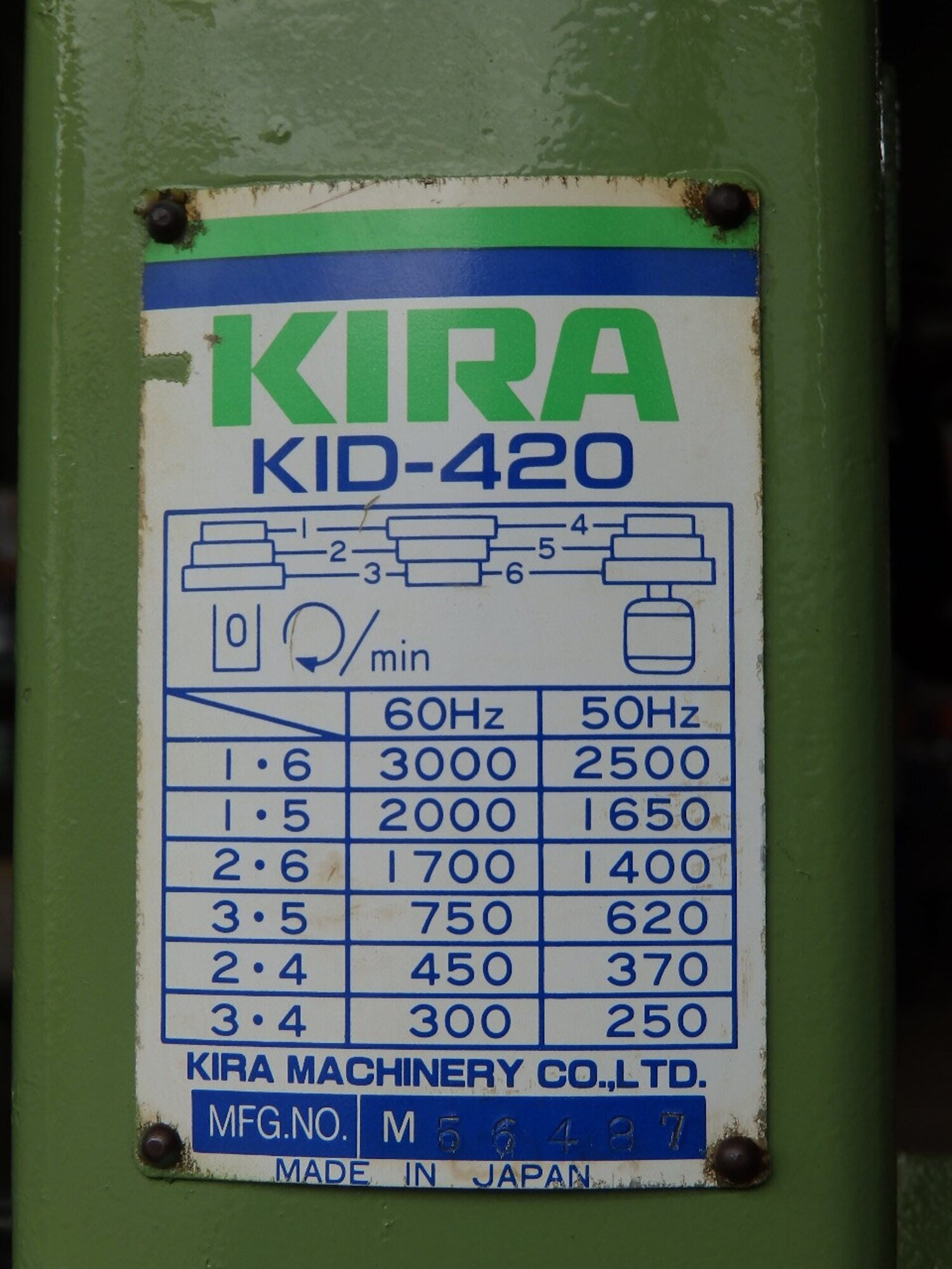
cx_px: 476
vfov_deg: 32.2
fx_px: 2200
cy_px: 634
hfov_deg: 24.4
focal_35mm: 60
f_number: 4.6
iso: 80
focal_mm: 10.9
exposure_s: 1/200
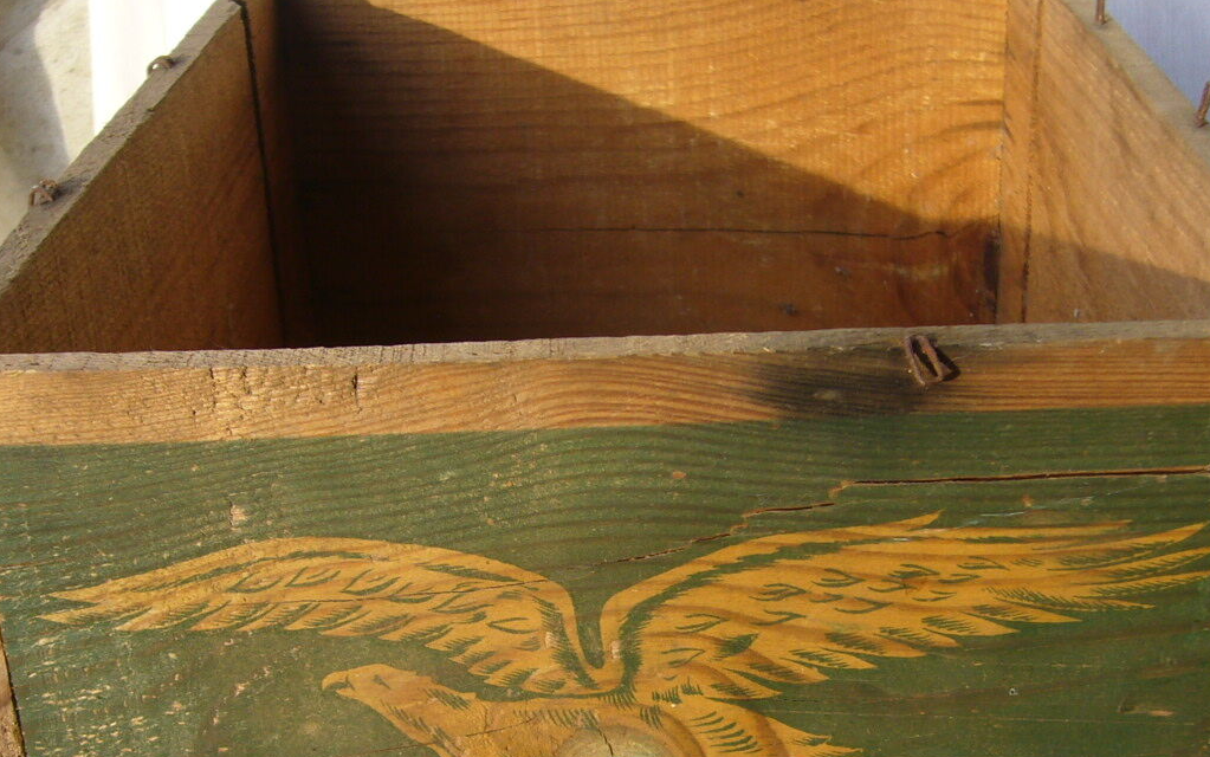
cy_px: 612
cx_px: 616
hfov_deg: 35.1
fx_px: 1913
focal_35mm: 58
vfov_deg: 22.1
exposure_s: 1/200
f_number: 2.8
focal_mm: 5.8
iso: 80
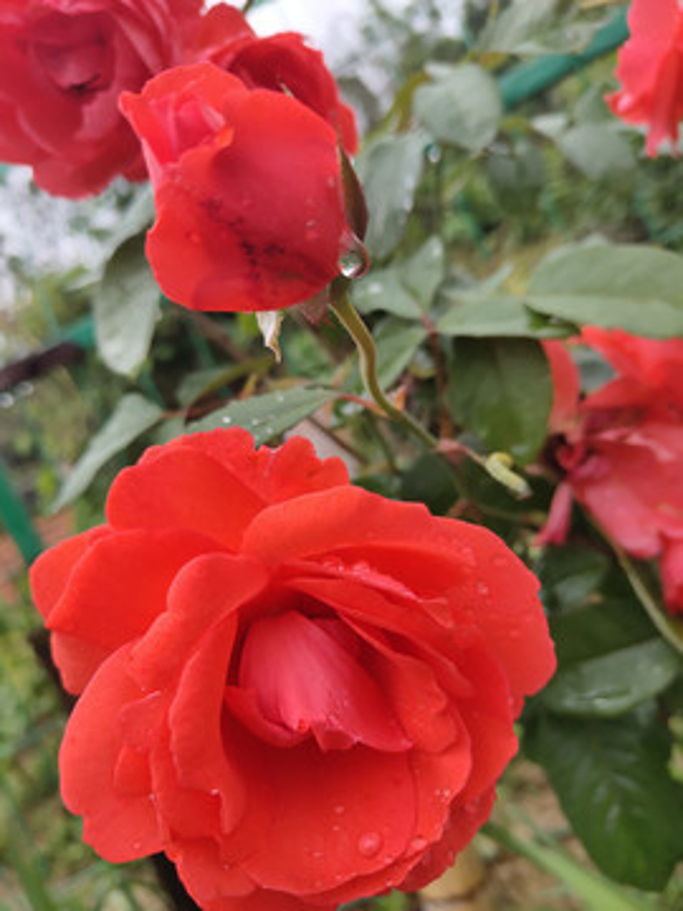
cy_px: 456
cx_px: 342
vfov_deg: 61.7
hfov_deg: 48.2
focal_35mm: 29
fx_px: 763
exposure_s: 1/1598
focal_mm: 4.27
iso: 50
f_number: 1.8
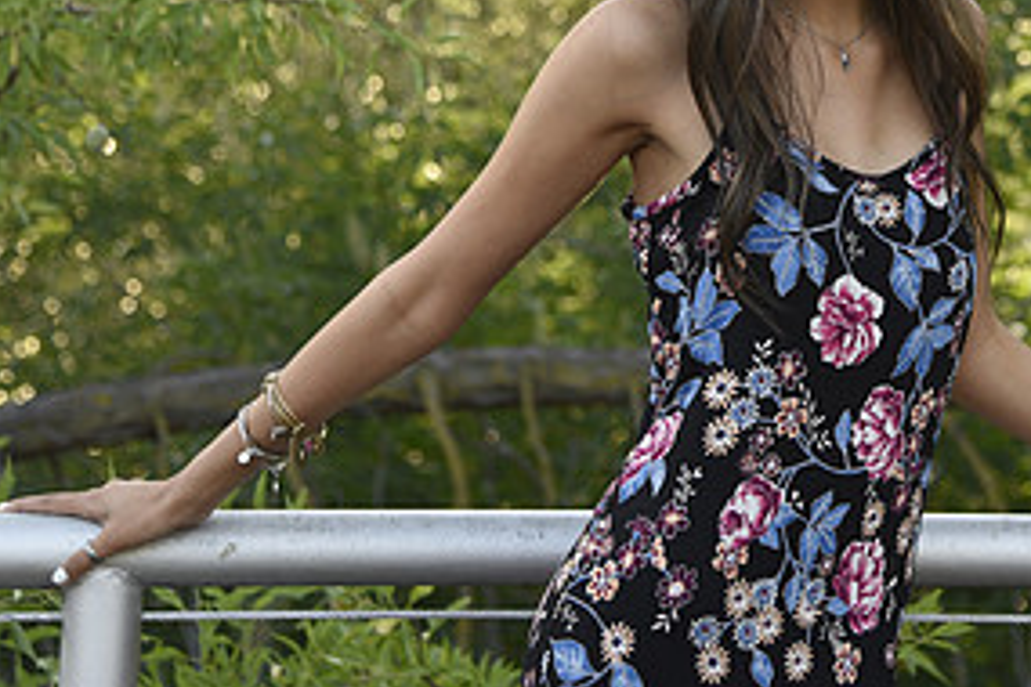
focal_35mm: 118
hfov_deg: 17.2
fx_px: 3379
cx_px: 843
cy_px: 13
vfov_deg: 11.5
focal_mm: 58
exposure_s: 1/200
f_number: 4
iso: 320
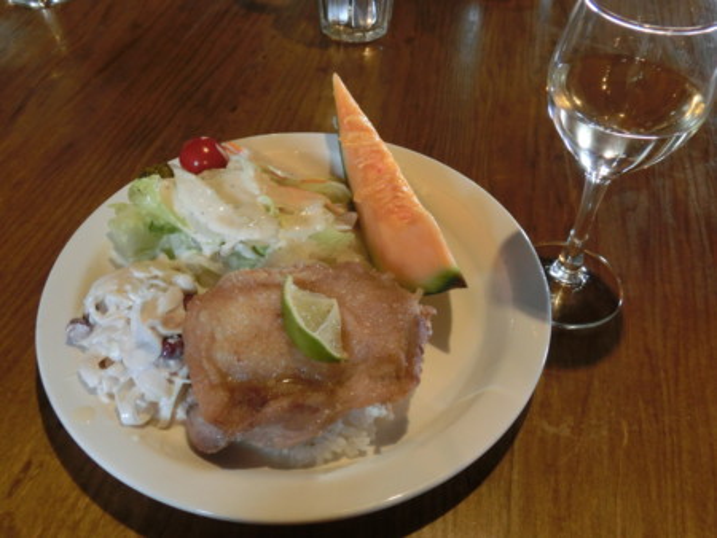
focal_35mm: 33
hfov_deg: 55.3
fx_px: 684
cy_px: 269
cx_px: 358
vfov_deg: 43.0
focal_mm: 5.93
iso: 400
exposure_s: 1/13
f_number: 3.7
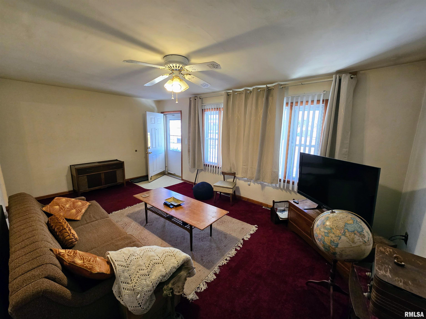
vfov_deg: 89.9
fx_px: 160
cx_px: 213
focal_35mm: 13
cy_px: 160
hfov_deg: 106.2
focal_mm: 2.2
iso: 160
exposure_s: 1/60
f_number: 2.2
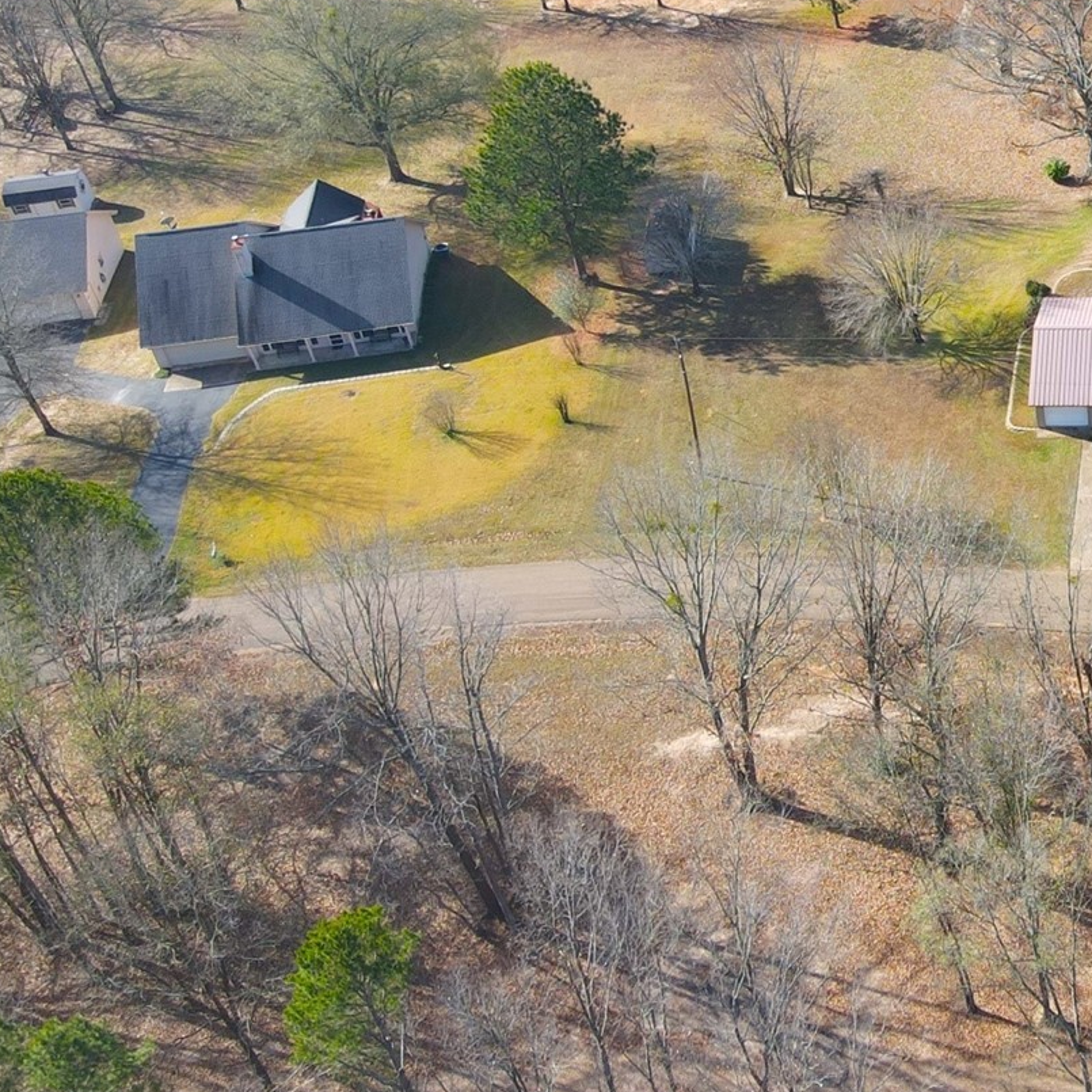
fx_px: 1927
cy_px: 327
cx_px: 1272
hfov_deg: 28.1
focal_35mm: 54
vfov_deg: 31.3
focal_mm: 4.5
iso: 100
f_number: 2.8
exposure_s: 1/180
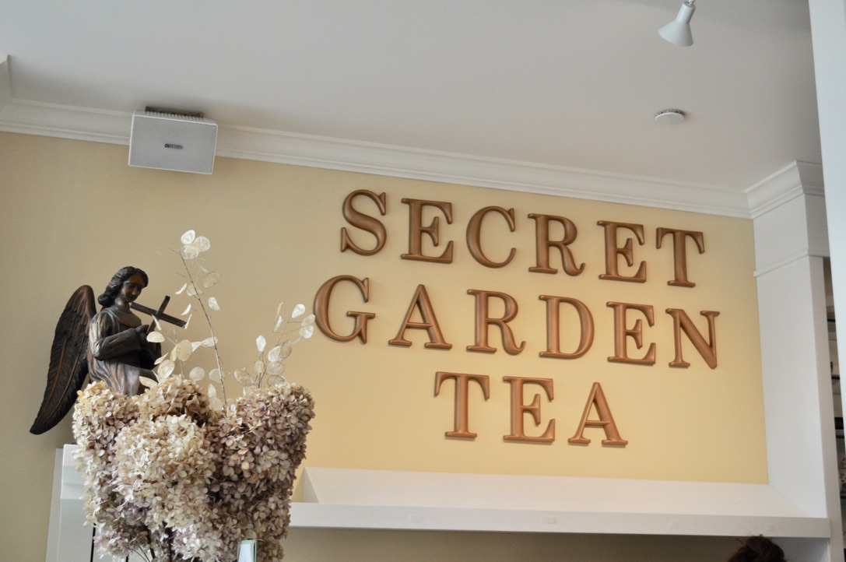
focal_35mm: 48
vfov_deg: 28.0
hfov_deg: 41.2
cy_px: 281
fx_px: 1127
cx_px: 423
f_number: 5
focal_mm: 32
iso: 400
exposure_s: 1/100
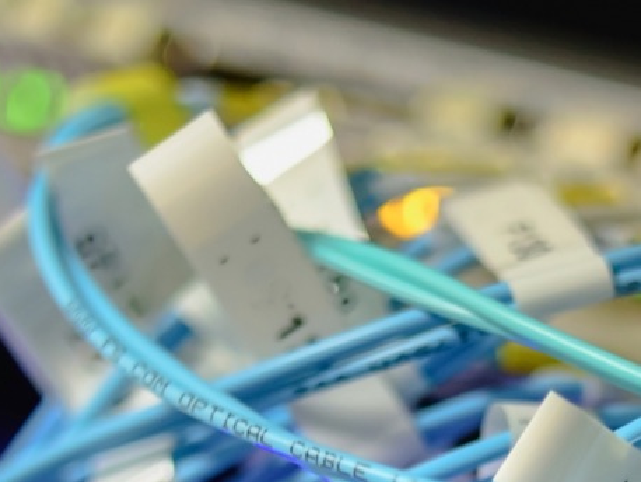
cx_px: 599
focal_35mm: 147
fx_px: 2723
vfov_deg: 9.6
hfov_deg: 13.3
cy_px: 857
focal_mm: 35
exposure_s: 1/40
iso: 800
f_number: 2.5
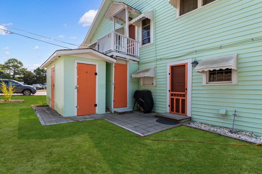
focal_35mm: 18
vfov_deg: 67.4
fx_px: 131
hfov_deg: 90.0
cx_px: 131
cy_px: 87
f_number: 7.1
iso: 100
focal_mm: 12
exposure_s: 1/200
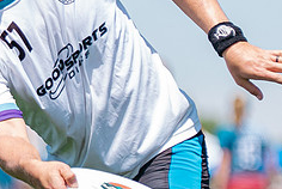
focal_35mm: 810
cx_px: 70
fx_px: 6353
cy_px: 43
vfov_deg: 1.7
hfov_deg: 2.5
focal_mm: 170
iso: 250
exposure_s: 1/2500
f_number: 2.8
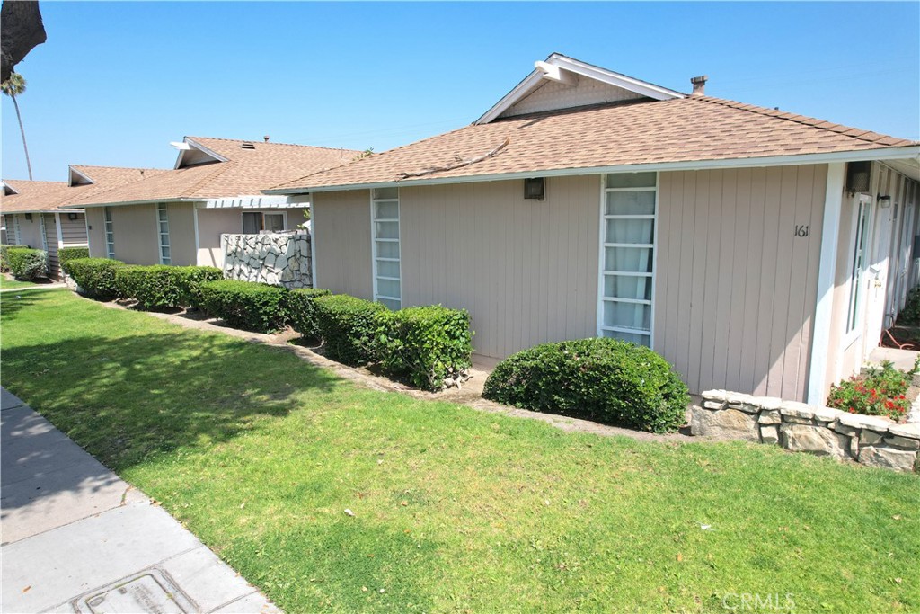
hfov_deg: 78.6
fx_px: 562
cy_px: 307
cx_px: 460
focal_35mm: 22
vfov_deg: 57.2
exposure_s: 1/1600
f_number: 2.8
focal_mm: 8.38
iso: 100
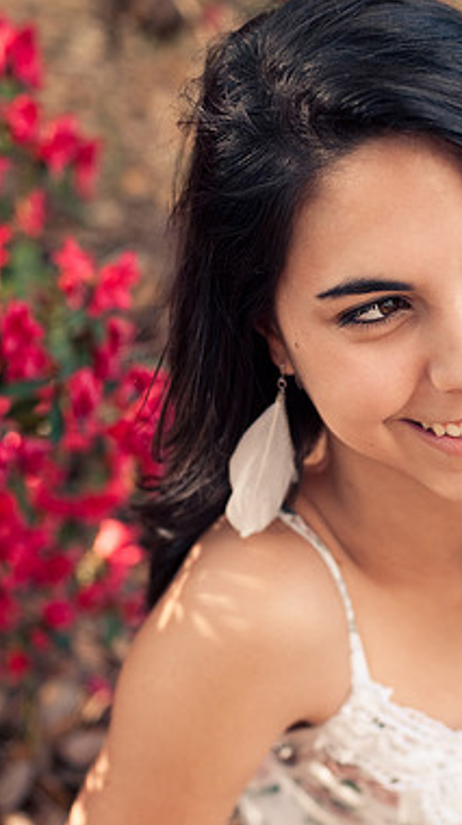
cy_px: 417
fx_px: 1747
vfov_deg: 26.5
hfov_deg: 15.0
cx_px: 382
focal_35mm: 80
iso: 200
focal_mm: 50
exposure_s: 1/250
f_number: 3.2
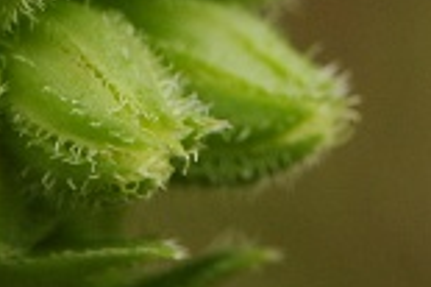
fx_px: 7888
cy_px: -234
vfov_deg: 2.1
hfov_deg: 3.1
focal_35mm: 660
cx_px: 281
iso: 400
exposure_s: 1/250
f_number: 8
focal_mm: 85
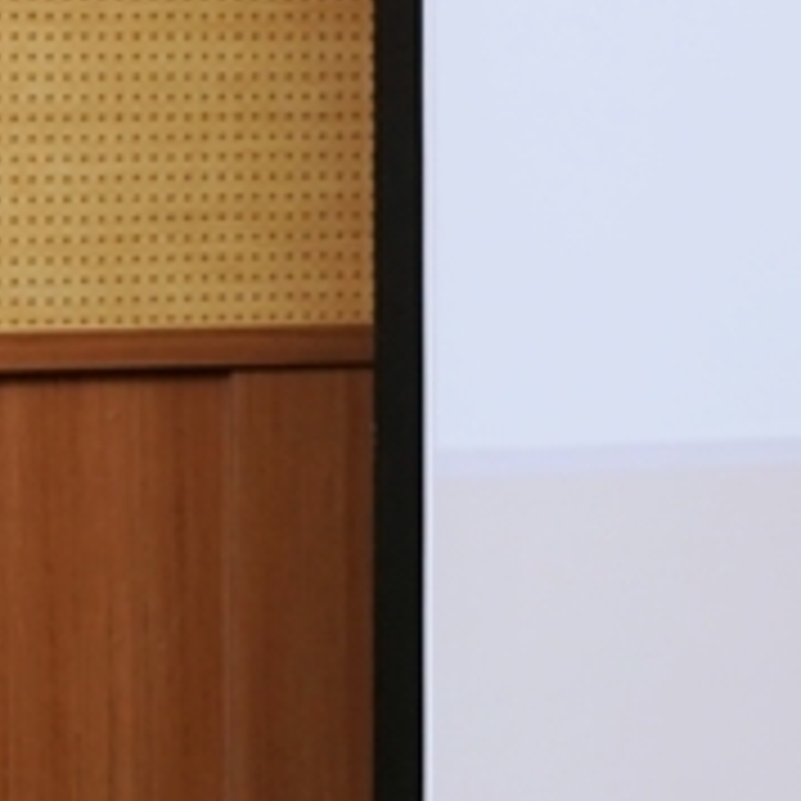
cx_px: 230
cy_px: -68
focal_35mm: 269
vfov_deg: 6.5
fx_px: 7042
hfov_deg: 6.5
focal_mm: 47
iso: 400
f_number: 6.3
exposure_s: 1/125
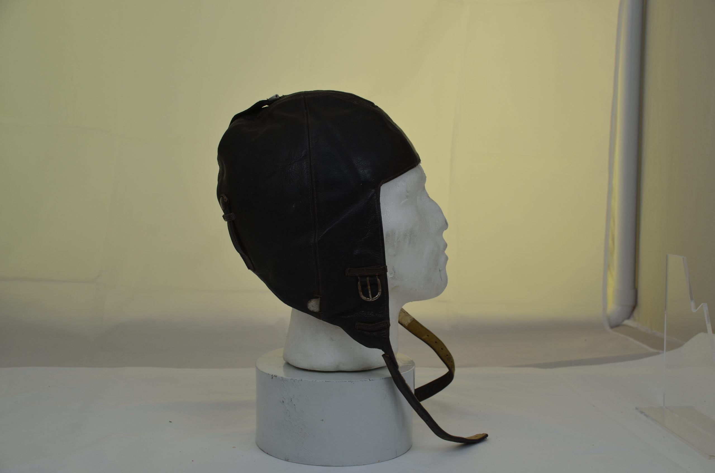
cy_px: 236
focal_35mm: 46
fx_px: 922
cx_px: 358
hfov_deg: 42.4
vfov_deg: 28.8
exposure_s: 1/160
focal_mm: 31
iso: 200
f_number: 6.3
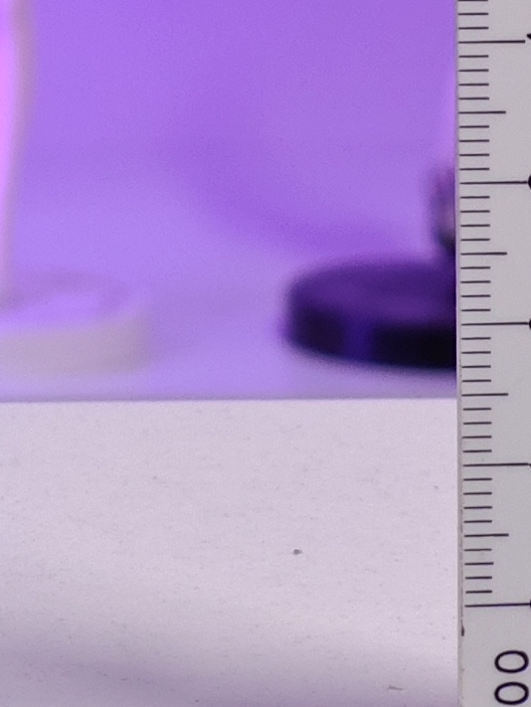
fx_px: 7499
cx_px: -136
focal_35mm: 367
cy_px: -556
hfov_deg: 4.0
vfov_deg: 5.3
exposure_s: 1/20.1
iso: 400
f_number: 2.4
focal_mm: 7.48
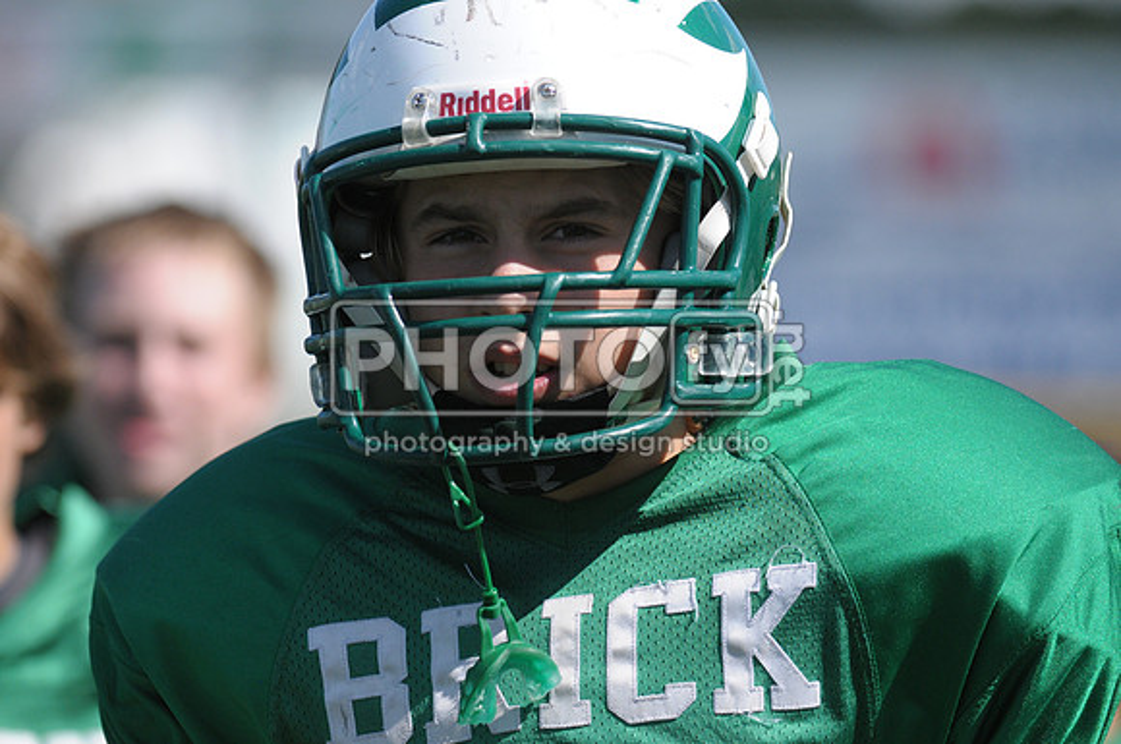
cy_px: 372
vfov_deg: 3.8
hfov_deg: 5.7
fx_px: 11194
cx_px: 560
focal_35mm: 360
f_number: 4
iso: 640
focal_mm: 240
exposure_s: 1/5000
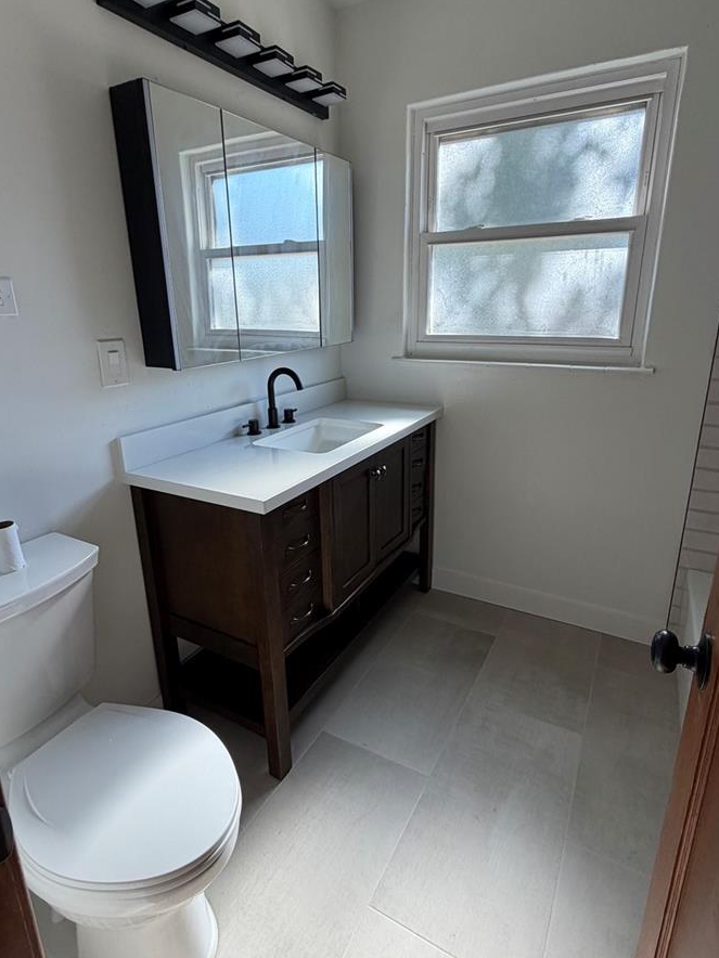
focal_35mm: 19
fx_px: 526
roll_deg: +1.5
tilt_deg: -15.6
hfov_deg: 68.7
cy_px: 455
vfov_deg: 84.6
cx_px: 354
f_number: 2.2
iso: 100
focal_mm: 2.22
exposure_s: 1/121
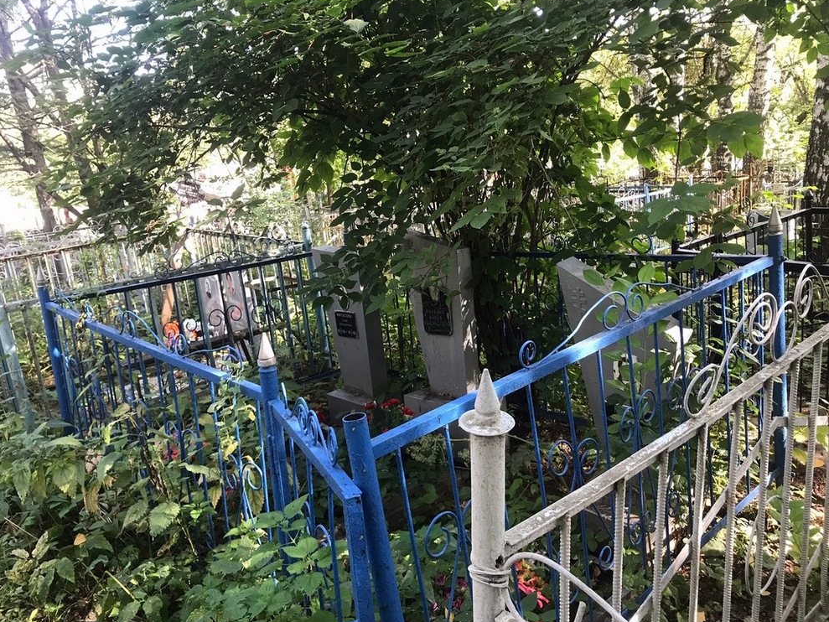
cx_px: 414
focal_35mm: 29
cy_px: 316
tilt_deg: -14.8
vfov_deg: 48.2
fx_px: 695
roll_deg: +7.9
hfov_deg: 61.7
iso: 20
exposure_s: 1/33
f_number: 1.8
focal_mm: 3.99
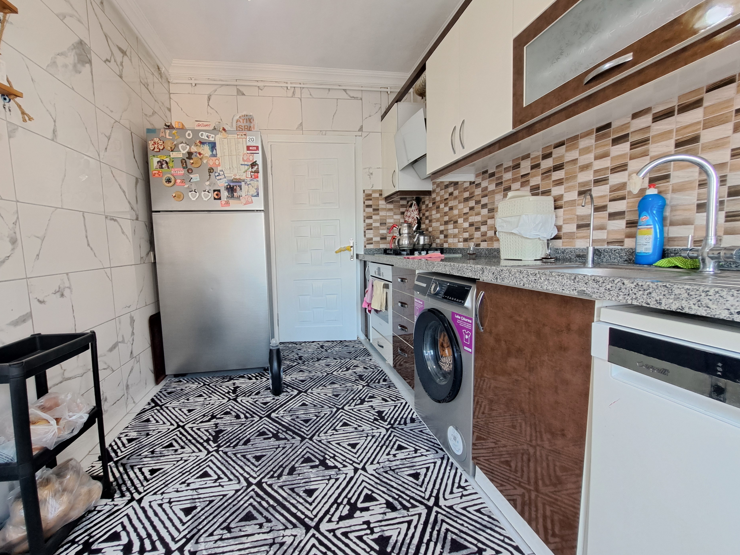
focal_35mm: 14
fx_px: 299
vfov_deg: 85.7
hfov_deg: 101.9
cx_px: 343
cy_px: 285
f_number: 2.2
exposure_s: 1/50
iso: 200
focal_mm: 1.74
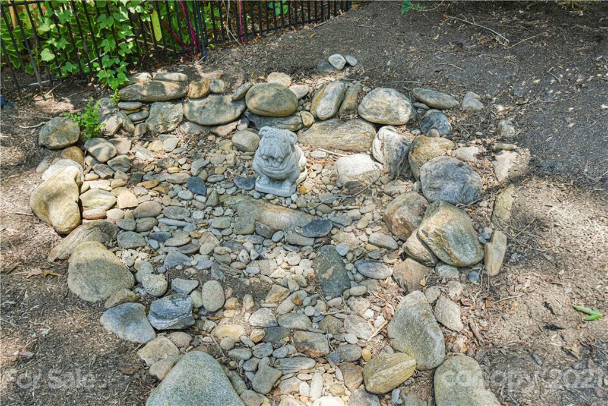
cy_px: 203
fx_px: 540
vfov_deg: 41.1
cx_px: 304
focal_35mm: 32
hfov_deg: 58.7
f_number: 5.6
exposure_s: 1/125
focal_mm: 32
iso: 800
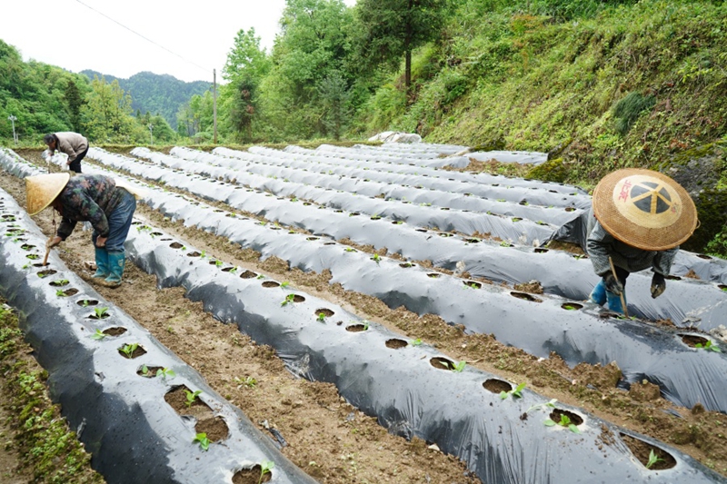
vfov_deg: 46.4
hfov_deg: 65.5
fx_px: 565
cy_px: 242
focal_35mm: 28
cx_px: 364
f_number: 5.6
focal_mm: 28
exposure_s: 1/250
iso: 400
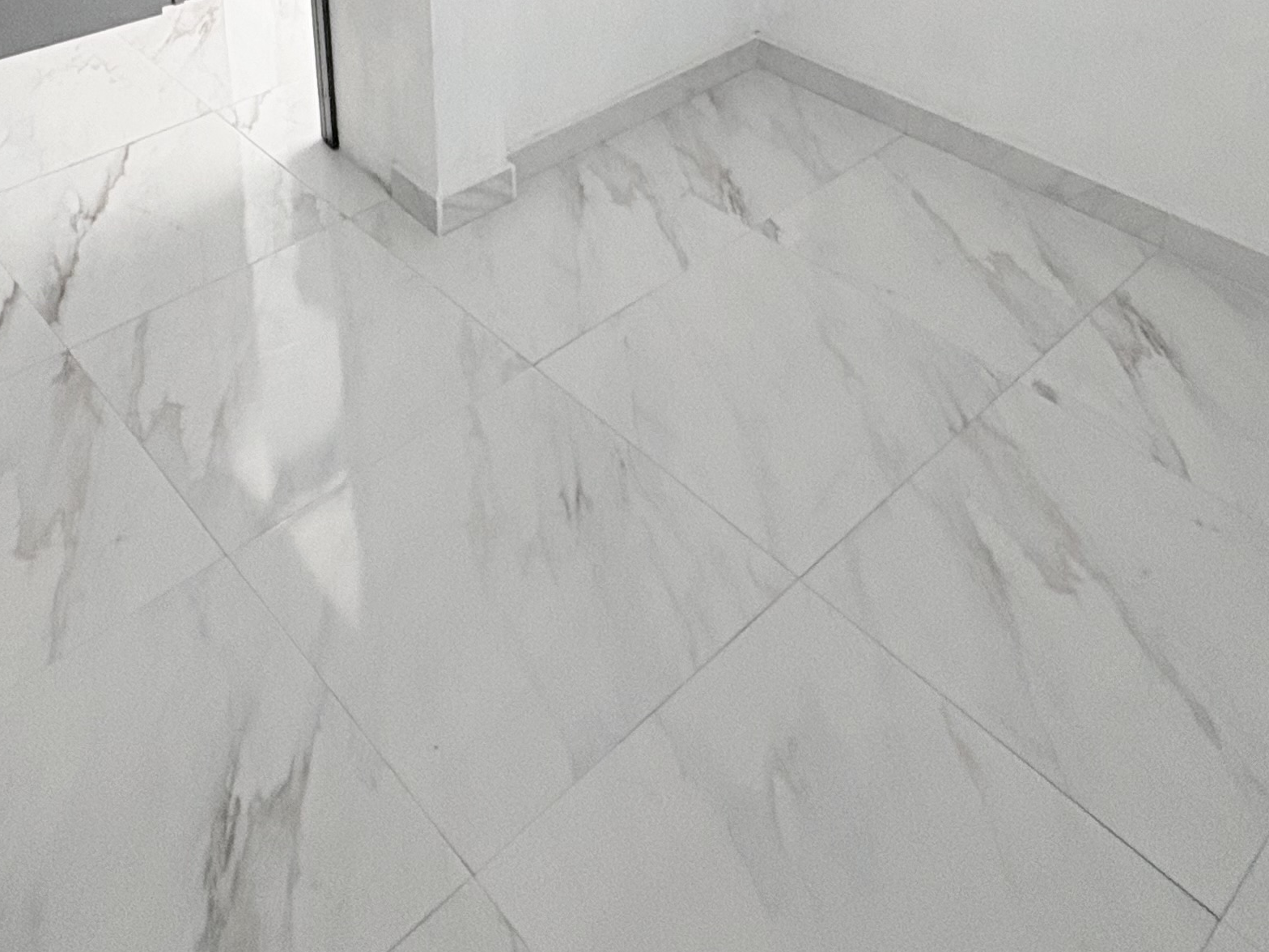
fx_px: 1320
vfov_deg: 33.3
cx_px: 572
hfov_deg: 51.3
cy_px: -157
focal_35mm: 36
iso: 250
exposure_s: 1/92
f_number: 2.2
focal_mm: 2.22
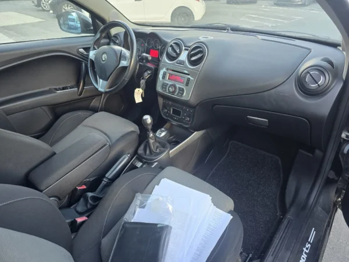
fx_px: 232
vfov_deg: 58.9
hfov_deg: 73.9
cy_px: 131
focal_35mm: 23
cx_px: 174
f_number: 1.7
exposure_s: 1/180
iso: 200
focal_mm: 6.3
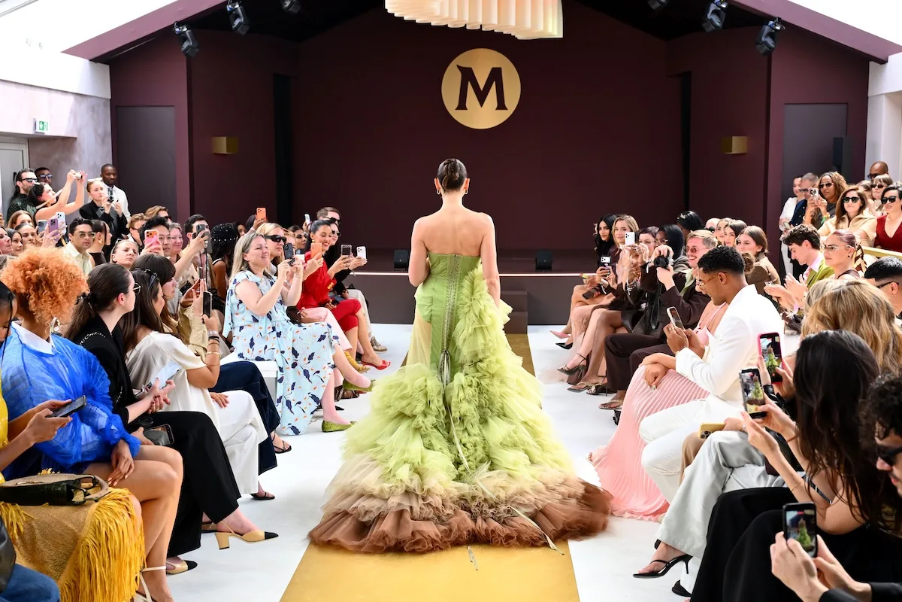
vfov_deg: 32.6
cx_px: 451
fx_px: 1027
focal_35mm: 41
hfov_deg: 47.4
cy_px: 301
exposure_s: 1/500
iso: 800
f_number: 4.5
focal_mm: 41
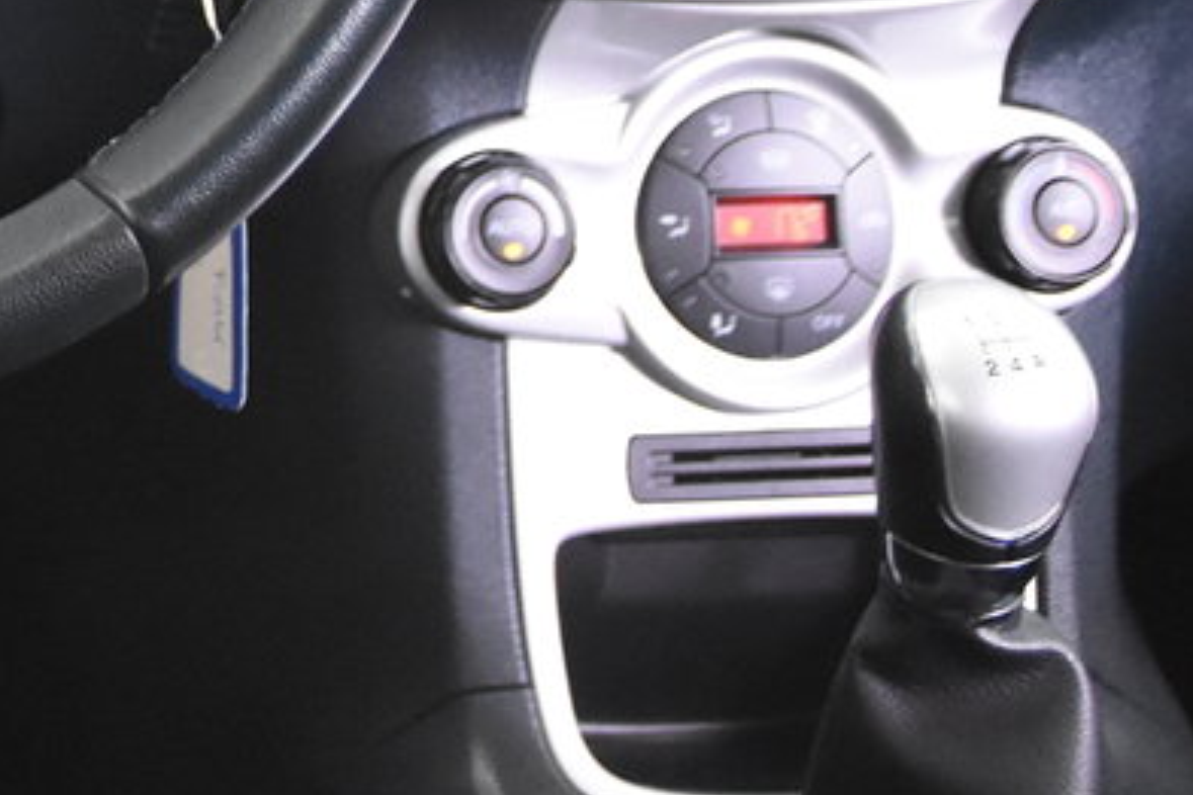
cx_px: -589
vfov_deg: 10.6
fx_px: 4208
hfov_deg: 15.0
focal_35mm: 127
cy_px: -108
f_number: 3.2
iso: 5600
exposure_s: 1/40
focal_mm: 26
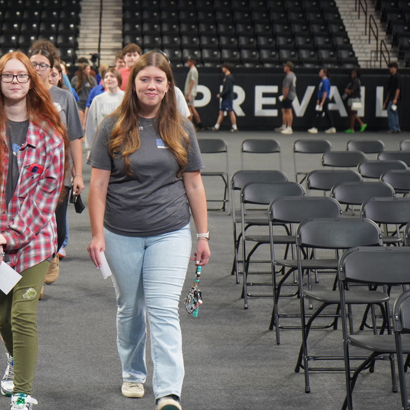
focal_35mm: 90
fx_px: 1206
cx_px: 118
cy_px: 205
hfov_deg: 19.2
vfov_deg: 19.3
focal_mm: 70
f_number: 5.6
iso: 2000
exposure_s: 1/160
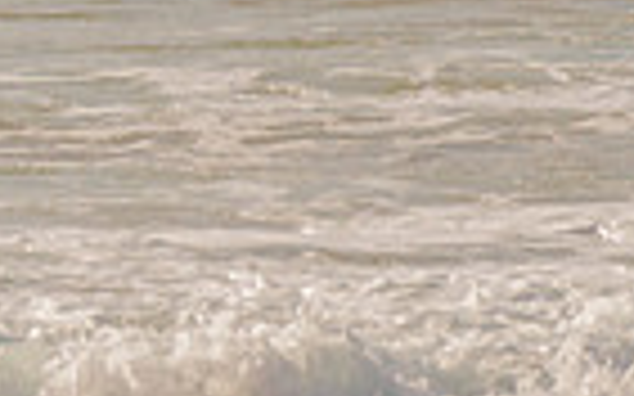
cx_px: -657
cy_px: -307
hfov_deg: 0.8
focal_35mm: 2568
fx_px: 44354
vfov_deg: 0.5
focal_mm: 500
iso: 180
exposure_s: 1/2000
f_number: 5.6
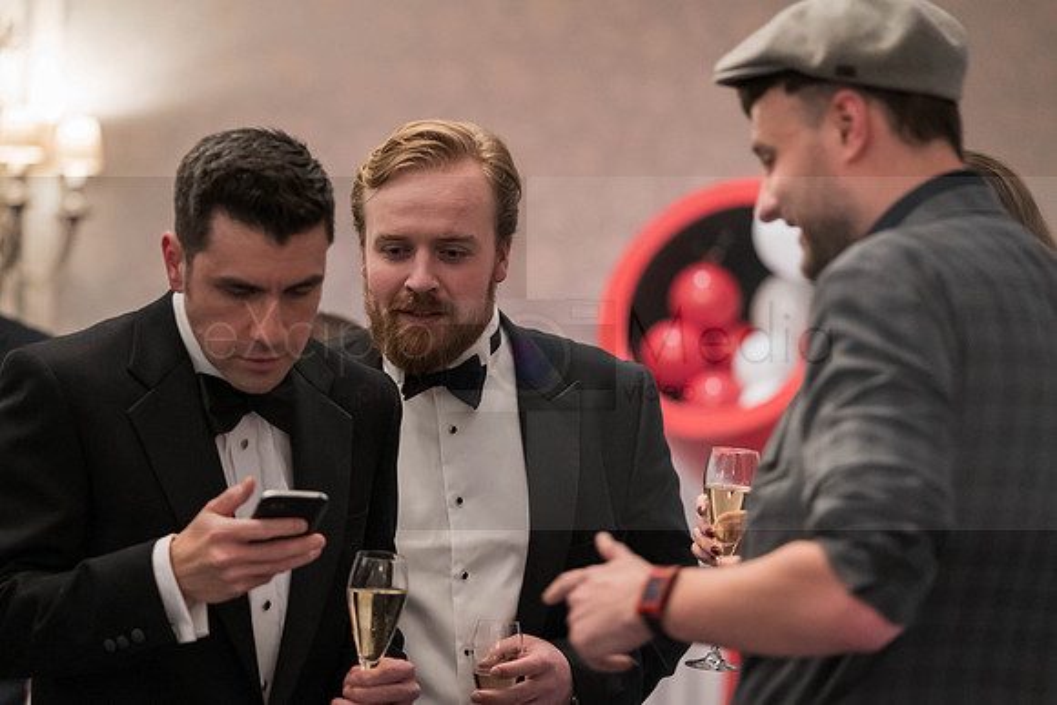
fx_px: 3633
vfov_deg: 11.1
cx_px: 483
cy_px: 368
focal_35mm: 124
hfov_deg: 16.6
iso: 6400
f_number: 2.8
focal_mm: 114
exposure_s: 1/80
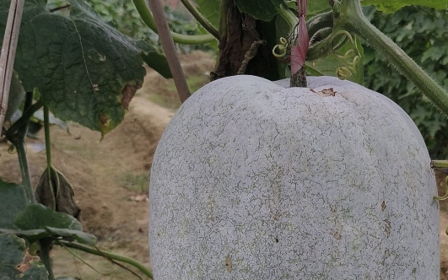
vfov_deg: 25.7
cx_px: 291
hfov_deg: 40.6
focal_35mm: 49
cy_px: 238
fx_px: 598
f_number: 1.88
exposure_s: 1/1353
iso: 100
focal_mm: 5.56
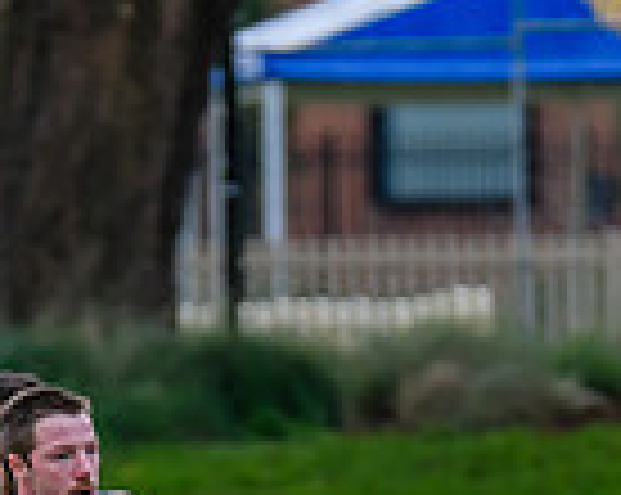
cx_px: 311
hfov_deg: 1.1
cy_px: 781
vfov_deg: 0.9
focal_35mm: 1719
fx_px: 31549
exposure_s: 1/1250
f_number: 6
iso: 1600
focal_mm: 380
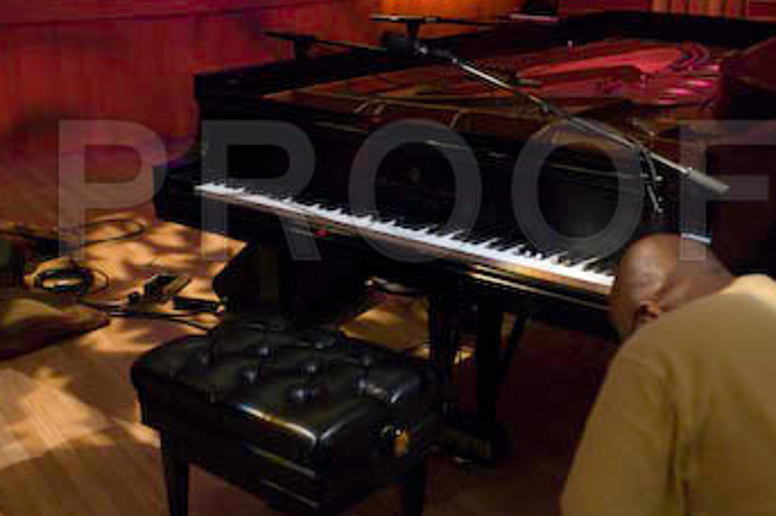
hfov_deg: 40.4
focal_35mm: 49
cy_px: 233
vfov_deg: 27.5
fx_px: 1055
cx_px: 405
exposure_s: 1/125
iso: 800
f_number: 2.8
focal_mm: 28
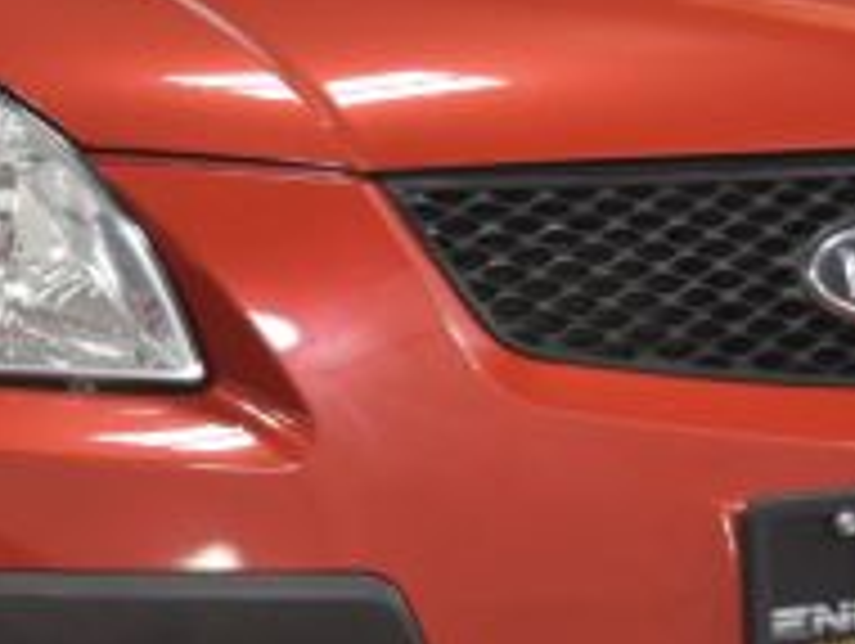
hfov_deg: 11.9
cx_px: 194
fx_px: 4105
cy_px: 275
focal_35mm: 166
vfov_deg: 9.0
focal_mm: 30
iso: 1000
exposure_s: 1/60
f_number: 4.2
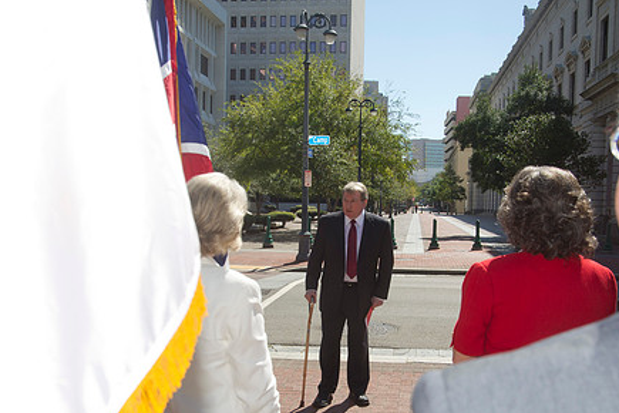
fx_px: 688
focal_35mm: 40
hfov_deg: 48.4
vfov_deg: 33.3
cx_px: 336
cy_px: 251
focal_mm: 30
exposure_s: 1/320
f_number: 8
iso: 200
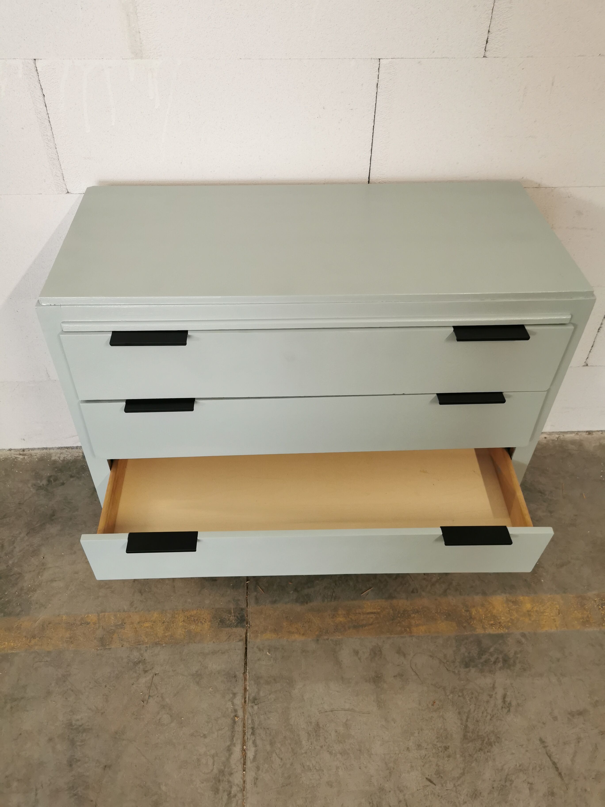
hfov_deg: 51.4
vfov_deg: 65.3
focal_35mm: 27
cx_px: 302
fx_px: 629
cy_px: 404
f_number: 1.8
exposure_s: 1/50
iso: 250
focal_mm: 5.58
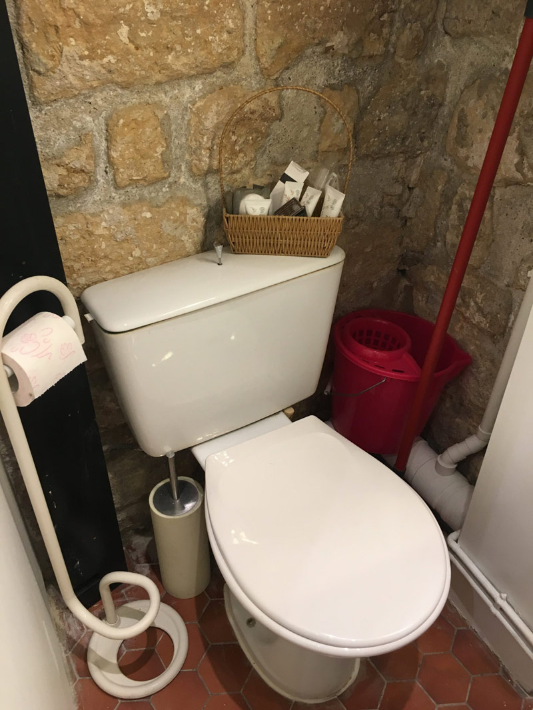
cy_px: 355
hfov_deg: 48.2
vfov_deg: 61.7
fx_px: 595
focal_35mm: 29
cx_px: 266
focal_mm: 4.15
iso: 100
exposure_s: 1/33
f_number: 2.2
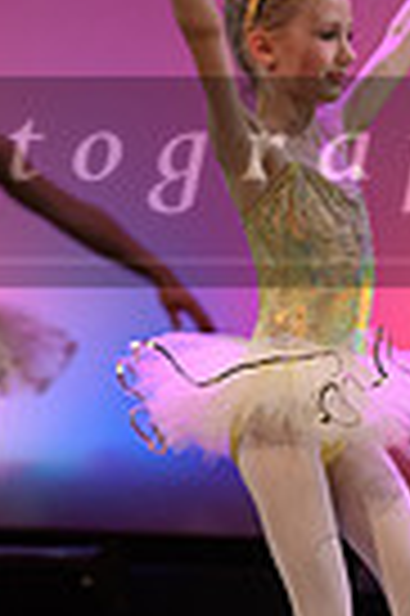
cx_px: 158
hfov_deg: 2.1
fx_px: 11234
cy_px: 166
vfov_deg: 3.1
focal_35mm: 656
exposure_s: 1/250
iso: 1600
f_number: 2.8
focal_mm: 200
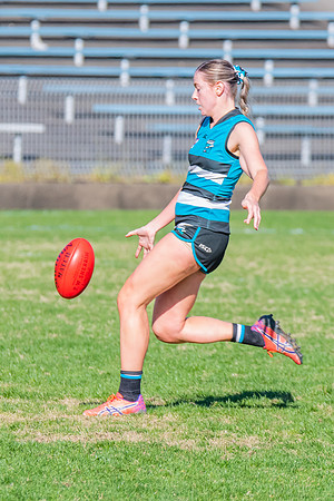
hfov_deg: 1.6
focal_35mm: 879
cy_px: 207
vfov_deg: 2.3
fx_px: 12225
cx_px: 94
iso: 800
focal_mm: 380
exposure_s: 1/1600
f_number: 9
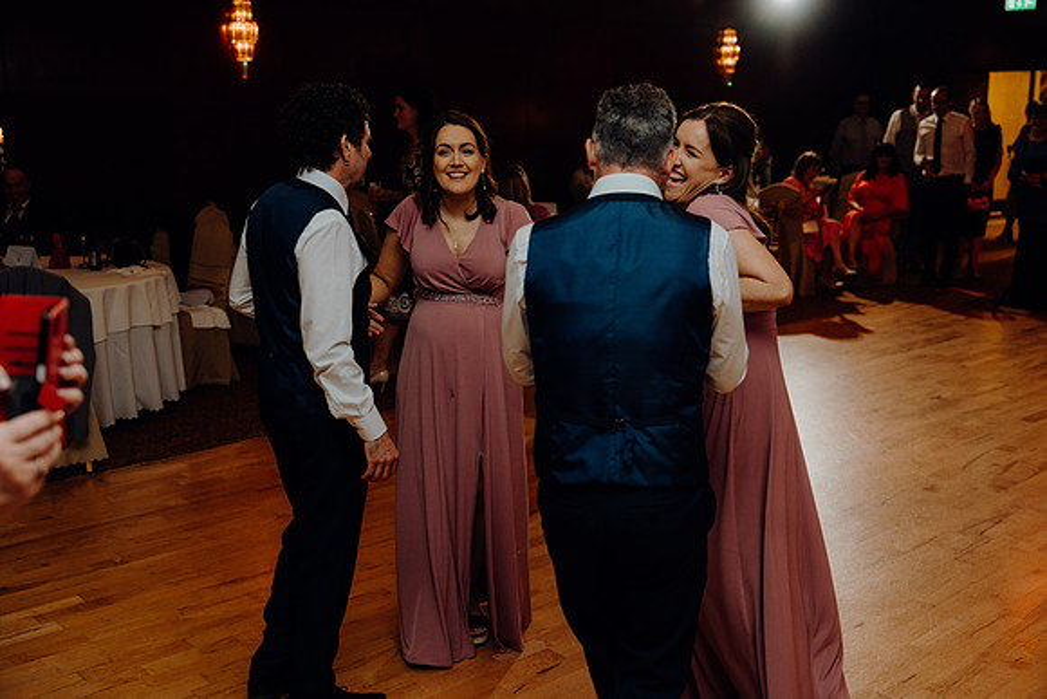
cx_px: 524
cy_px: 350
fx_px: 1164
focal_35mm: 40
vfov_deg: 33.4
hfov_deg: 48.4
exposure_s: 1/160
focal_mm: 40
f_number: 2.8
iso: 1250
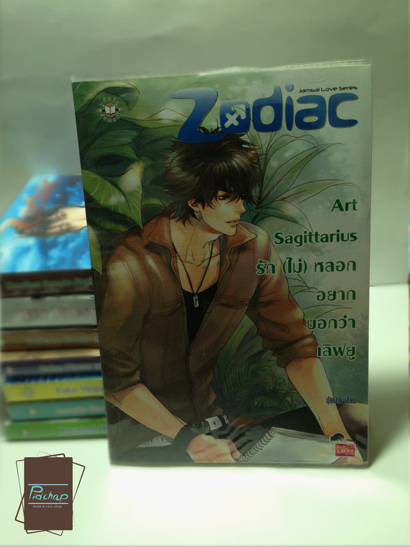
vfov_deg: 55.4
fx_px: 521
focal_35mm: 33
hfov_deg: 42.9
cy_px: 274
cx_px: 205
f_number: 2.4
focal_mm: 4.13
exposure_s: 1/120
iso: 64
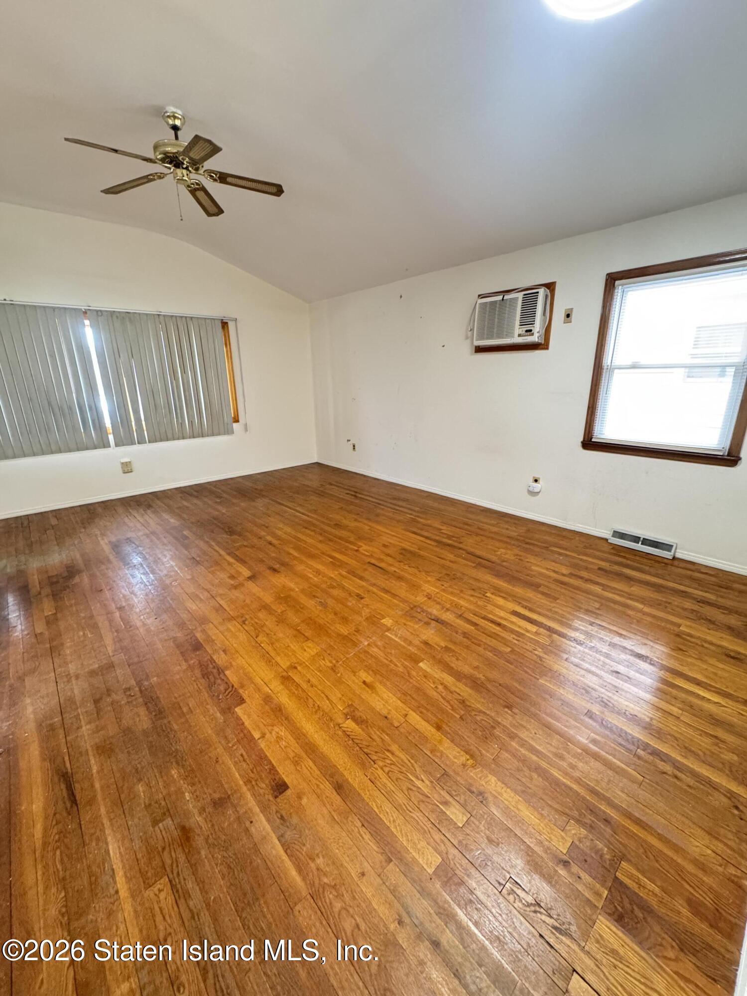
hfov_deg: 85.7
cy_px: 498
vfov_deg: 102.1
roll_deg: +1.1
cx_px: 374
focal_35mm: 14
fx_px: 403
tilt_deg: -17.6
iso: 640
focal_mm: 2.22
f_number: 2.2
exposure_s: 1/60
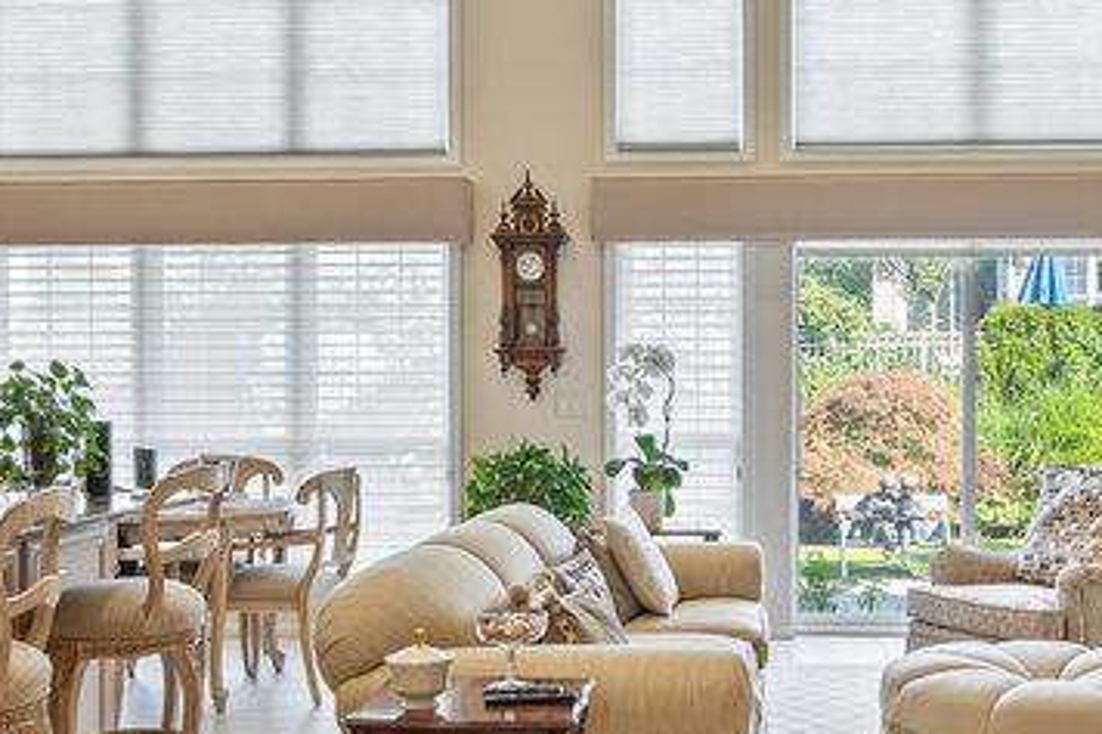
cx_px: 693
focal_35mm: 45
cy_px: 376
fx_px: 1377
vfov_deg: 29.8
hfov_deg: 43.3
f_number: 5
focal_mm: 16
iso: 640
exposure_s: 1/10
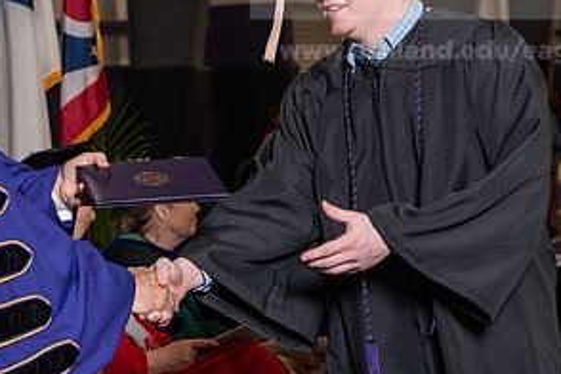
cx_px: 193
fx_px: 2400
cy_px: 91
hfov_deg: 13.3
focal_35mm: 154
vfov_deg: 8.9
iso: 1000
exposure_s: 1/200
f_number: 5
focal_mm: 78
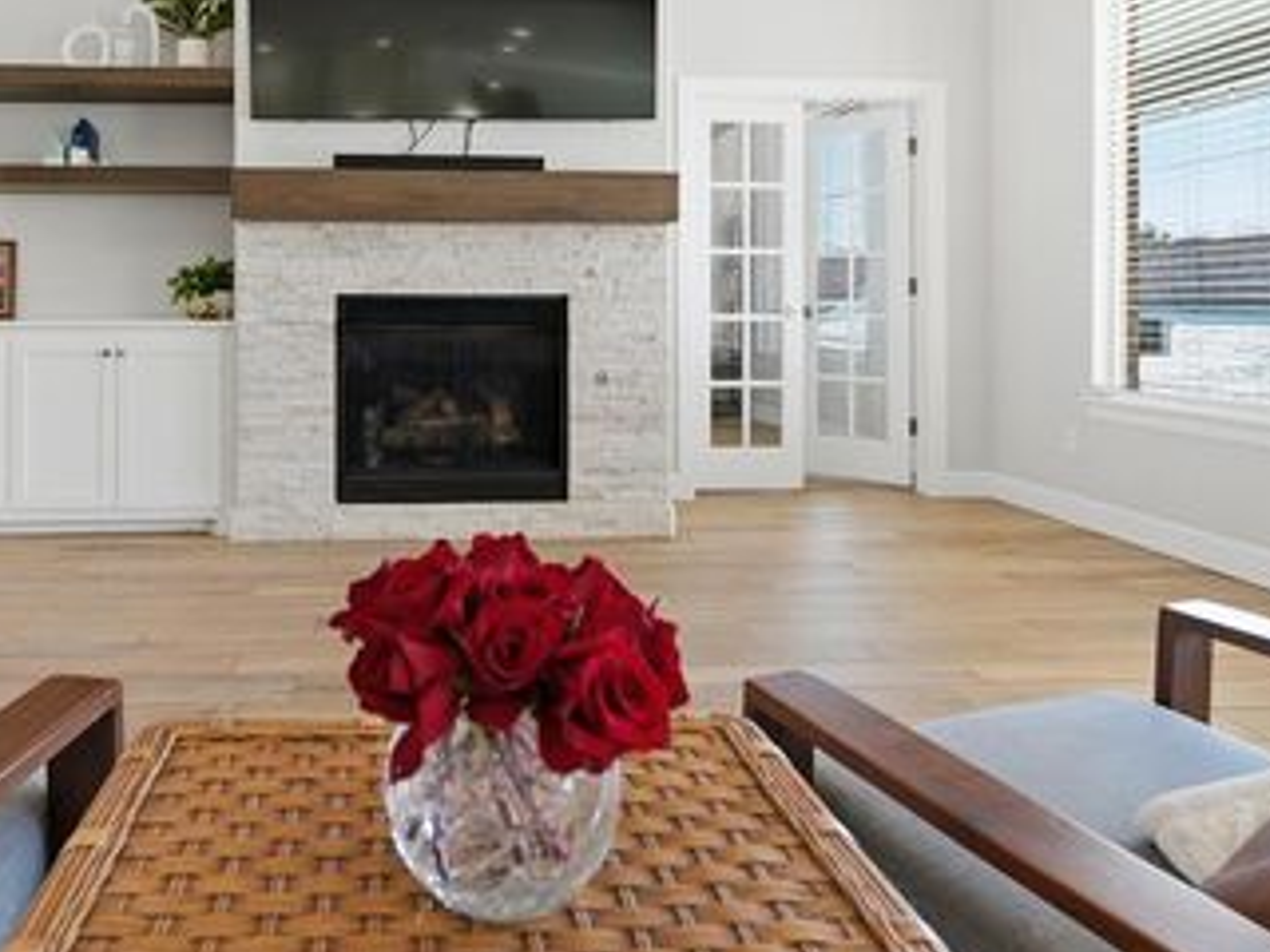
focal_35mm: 24
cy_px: 303
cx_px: 448
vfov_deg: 55.4
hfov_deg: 70.0
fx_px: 881
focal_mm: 16
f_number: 5
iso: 100
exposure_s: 1/200
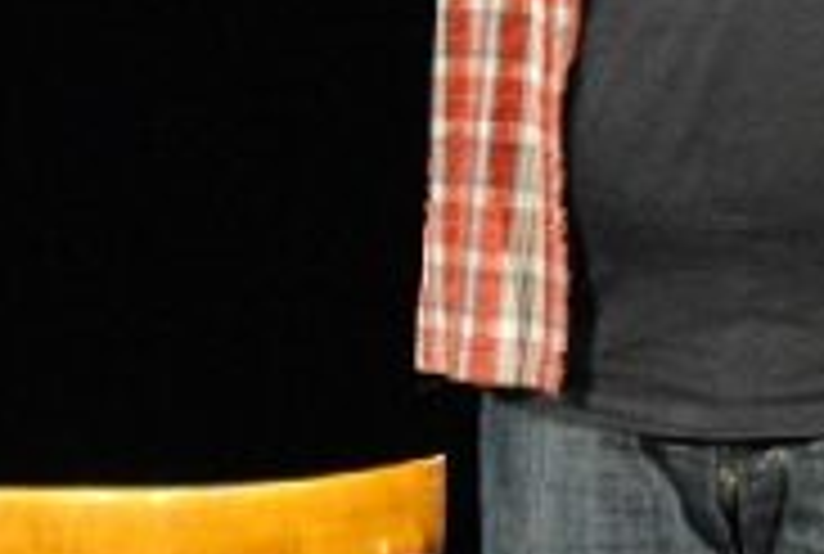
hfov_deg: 2.6
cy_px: -268
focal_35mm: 785
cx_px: -9
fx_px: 18014
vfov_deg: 1.8
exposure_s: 1/80
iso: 1600
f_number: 4.5
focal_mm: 125
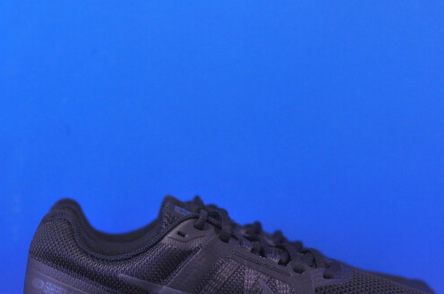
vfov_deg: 11.4
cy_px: 208
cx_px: 237
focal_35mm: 120
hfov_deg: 17.1
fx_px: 1478
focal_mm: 50
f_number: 2.5
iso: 250
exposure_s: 1/320
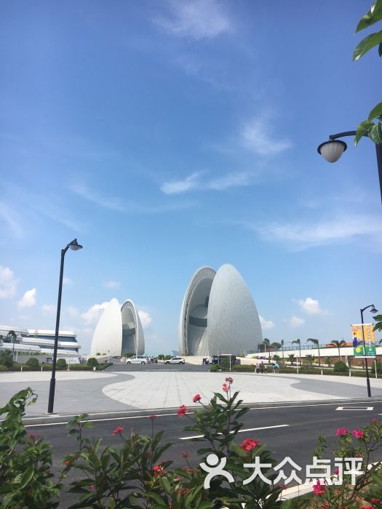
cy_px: 254
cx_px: 191
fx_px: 427
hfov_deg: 48.2
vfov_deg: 61.7
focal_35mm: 29
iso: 25
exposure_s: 1/1748
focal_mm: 4.15
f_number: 2.2
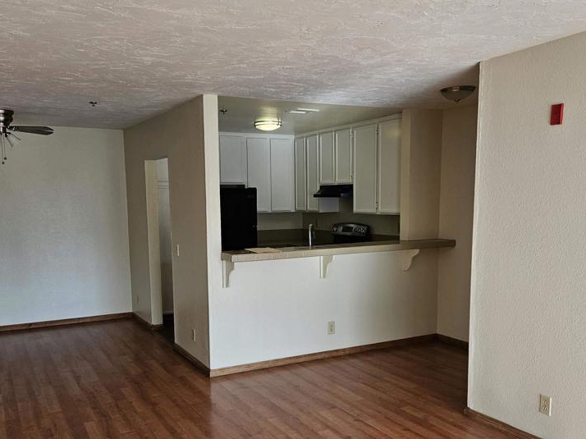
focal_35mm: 33
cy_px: 269
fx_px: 558
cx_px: 277
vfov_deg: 42.7
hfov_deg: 55.3
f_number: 1.8
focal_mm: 5.4
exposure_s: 1/207
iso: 80
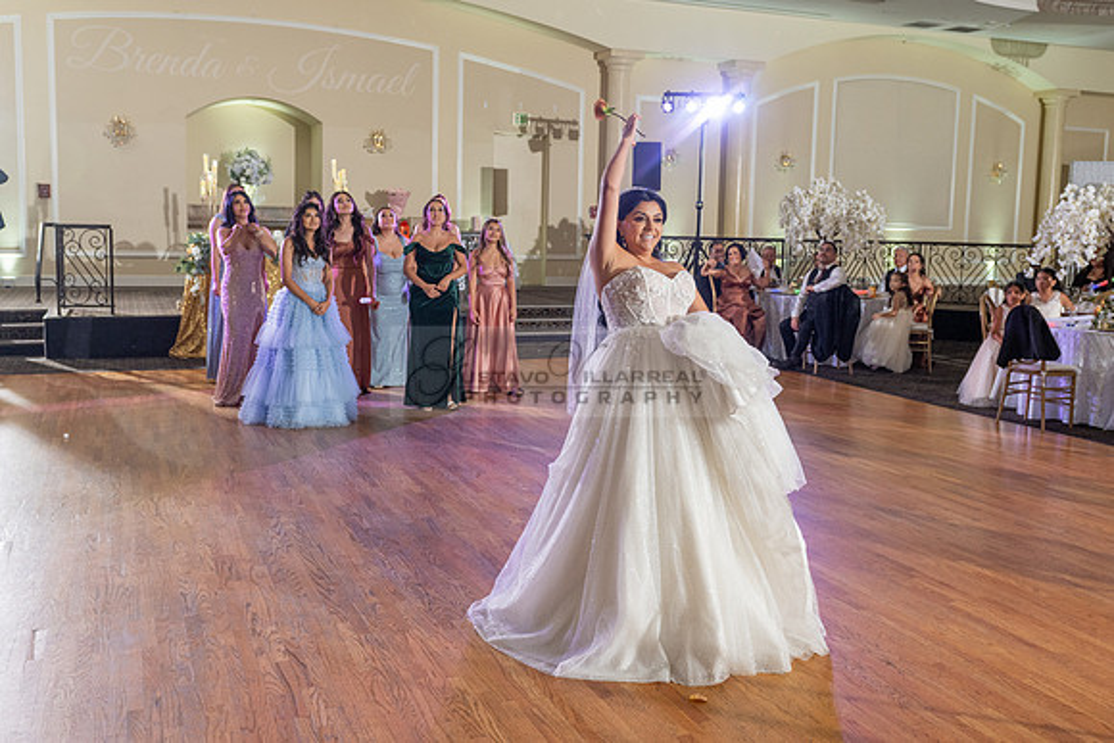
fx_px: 1052
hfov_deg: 55.8
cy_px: 341
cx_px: 546
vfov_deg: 38.9
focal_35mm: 34
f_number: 4
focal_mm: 24
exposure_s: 1/160
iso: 800
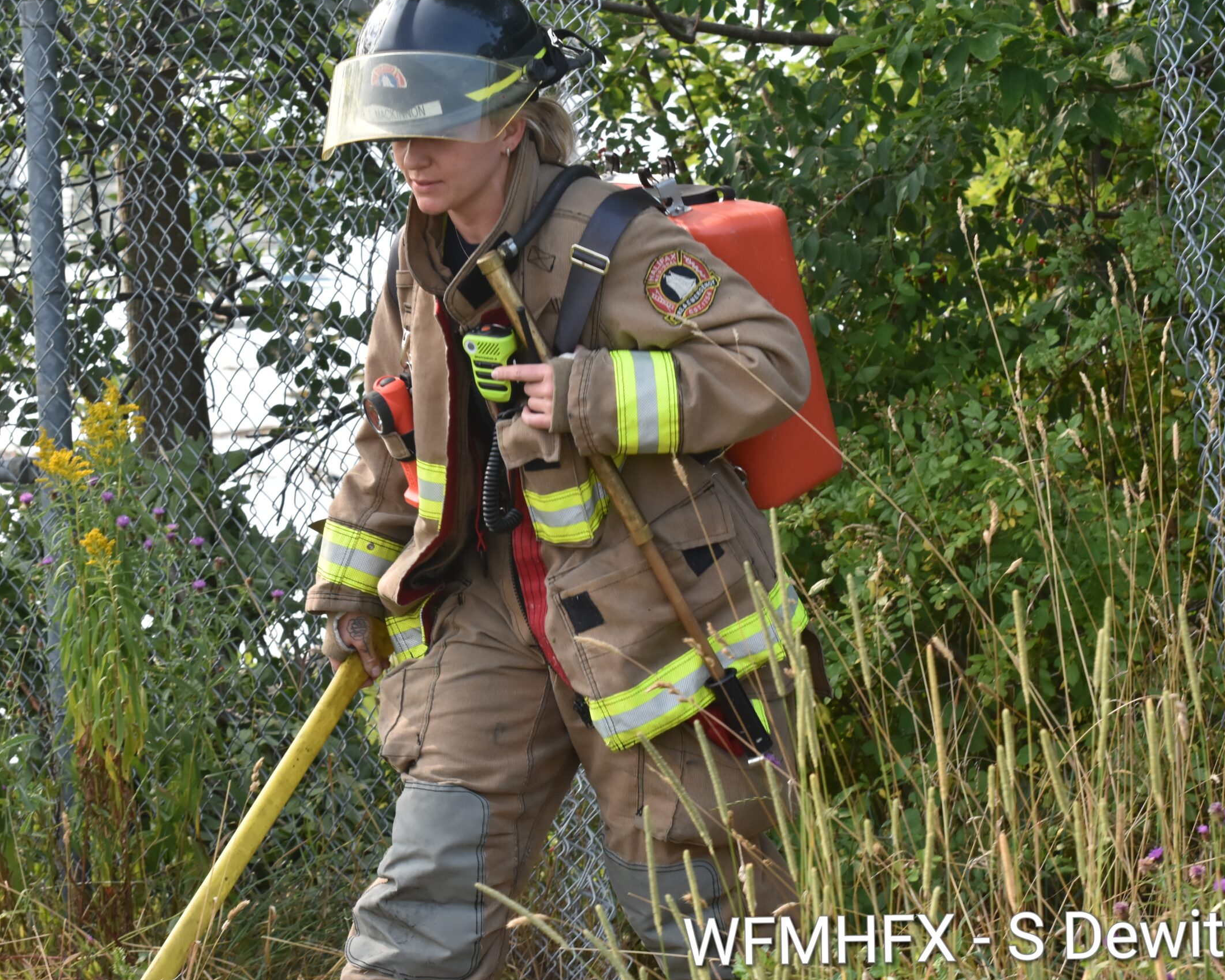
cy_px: 490
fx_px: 4625
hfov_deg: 15.1
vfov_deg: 12.1
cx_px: 527
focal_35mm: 128
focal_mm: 75
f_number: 8
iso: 500
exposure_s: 1/323
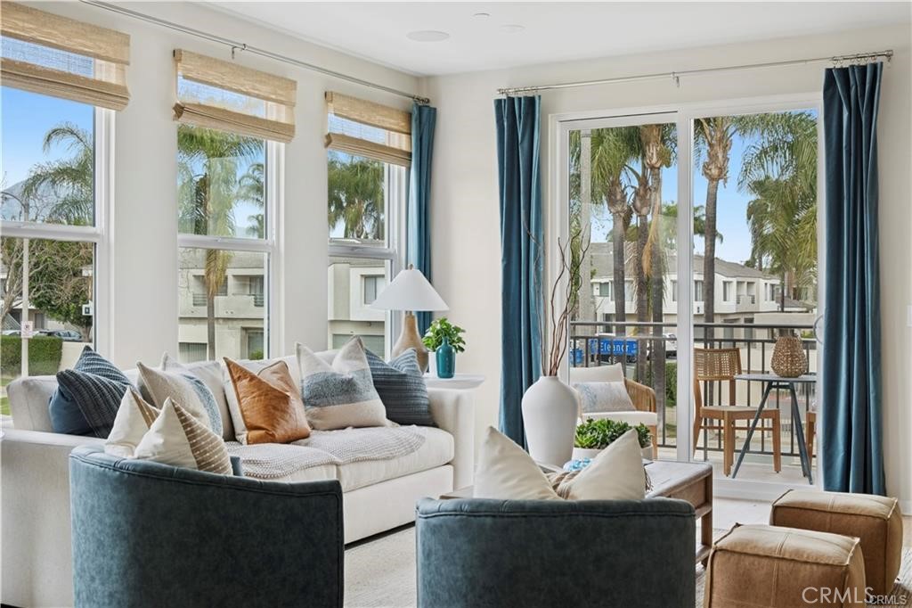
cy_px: 304
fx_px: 1064
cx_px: 456
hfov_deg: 46.4
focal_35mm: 42
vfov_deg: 31.9
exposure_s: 1/3.33
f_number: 6.4
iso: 200
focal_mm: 27.7
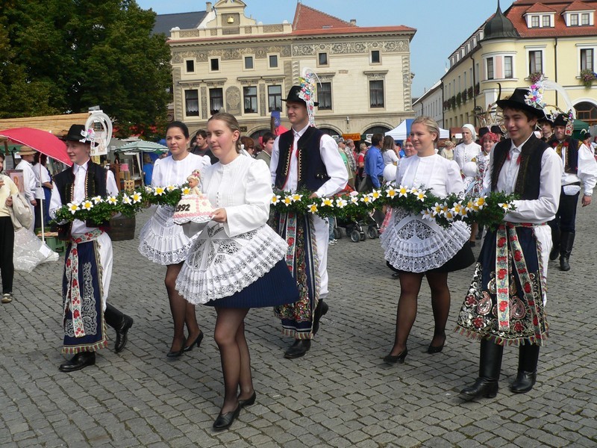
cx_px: 298
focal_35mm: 36
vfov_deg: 39.7
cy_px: 224
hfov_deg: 51.4
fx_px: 621
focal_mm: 6
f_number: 4
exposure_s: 1/500
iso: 80
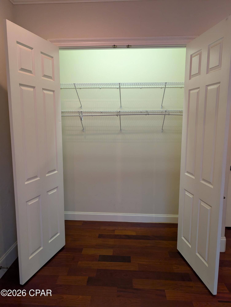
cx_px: 116
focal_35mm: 24
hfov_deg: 56.9
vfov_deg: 71.5
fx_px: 213
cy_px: 154
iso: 259
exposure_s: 1/120
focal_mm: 6.9
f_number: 1.68
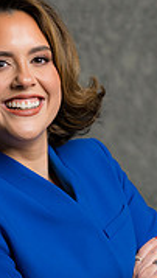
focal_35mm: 224
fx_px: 1654
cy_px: 269
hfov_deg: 5.4
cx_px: 103
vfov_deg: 9.6
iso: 125
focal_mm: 85
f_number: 5
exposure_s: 1/200
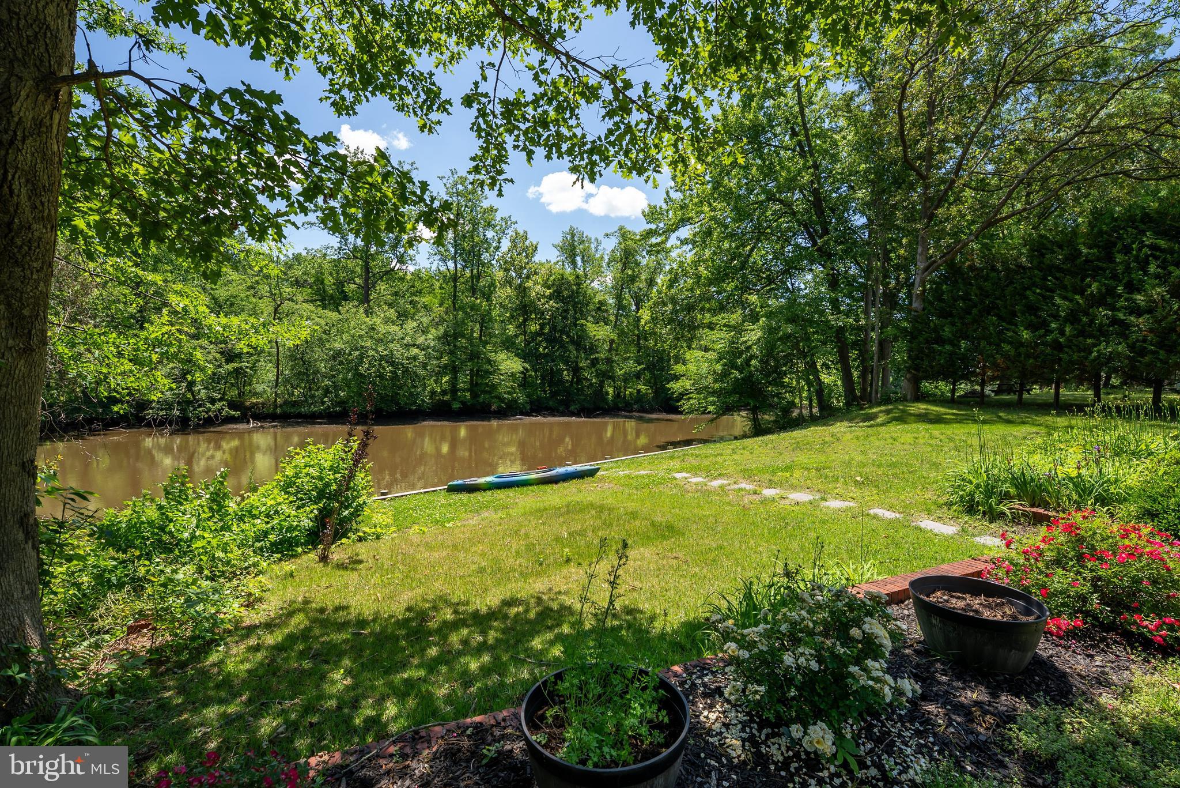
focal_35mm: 14
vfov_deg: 81.3
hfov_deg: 104.2
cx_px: 590
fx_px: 459
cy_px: 394
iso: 80
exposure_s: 1/100
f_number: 7.1
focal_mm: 14
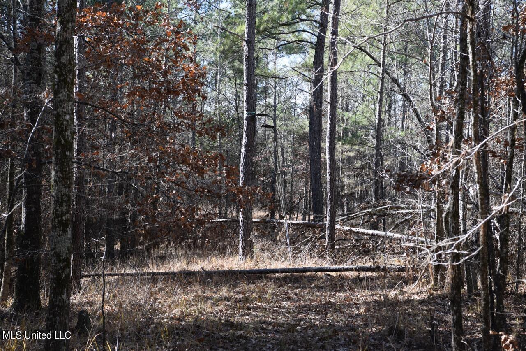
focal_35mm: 70
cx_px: 263
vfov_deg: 19.5
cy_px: 176
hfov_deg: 28.8
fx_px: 1023
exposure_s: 1/320
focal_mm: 70
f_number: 5.6
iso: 360
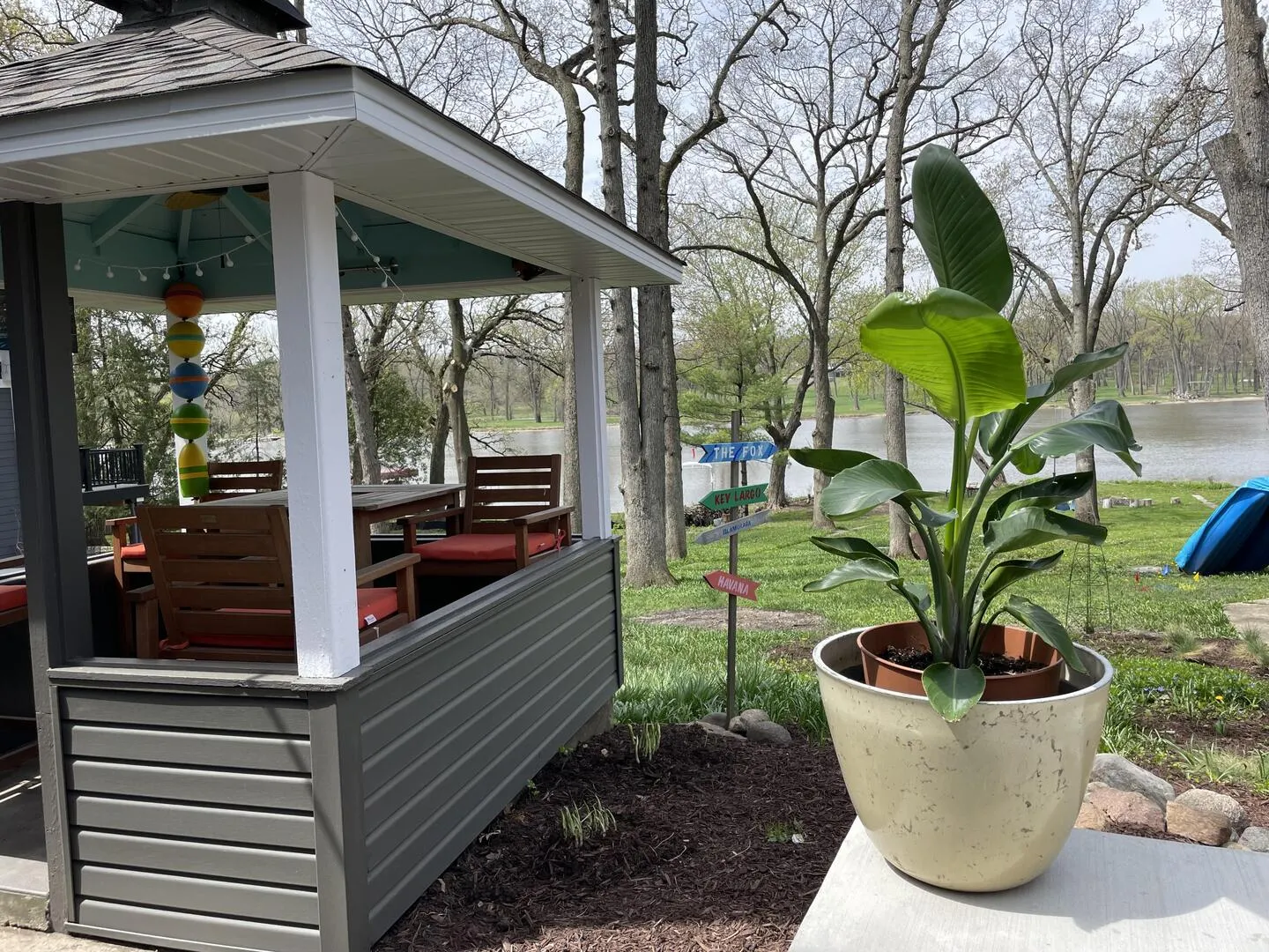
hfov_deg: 67.3
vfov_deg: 53.1
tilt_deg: -4.5
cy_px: 476
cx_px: 634
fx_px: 953
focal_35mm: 26
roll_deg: +2.2
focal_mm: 4.2
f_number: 1.6
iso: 32
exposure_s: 1/1531
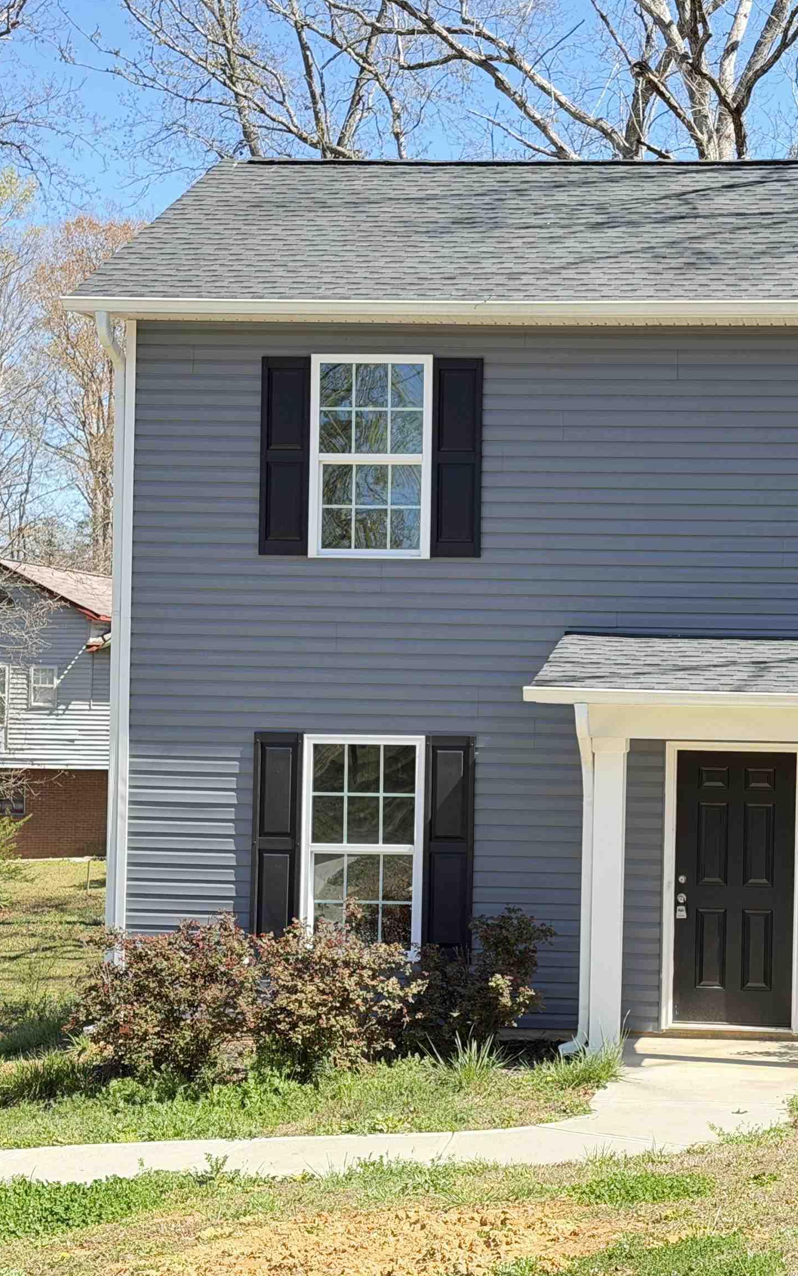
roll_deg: +0.6
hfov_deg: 18.8
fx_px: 2366
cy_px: 638
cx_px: 715
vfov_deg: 30.2
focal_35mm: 68
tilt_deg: +1.5
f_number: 1.78
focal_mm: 6.76
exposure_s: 1/1041
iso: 100
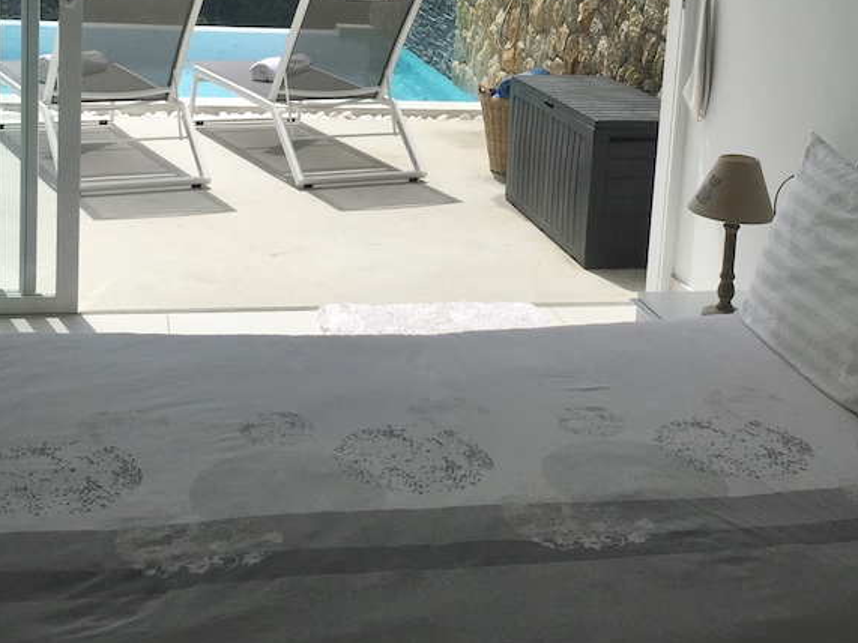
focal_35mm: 52
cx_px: 478
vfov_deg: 27.4
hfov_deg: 36.8
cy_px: 110
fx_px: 1289
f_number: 2.2
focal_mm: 4.15
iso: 25
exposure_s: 1/3344
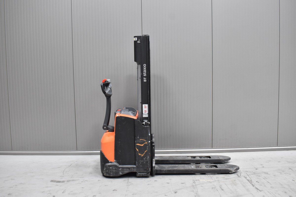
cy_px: 98
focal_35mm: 30
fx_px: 247
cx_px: 148
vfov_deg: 43.6
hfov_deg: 61.9
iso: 1600
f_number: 5
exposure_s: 1/30
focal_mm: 20
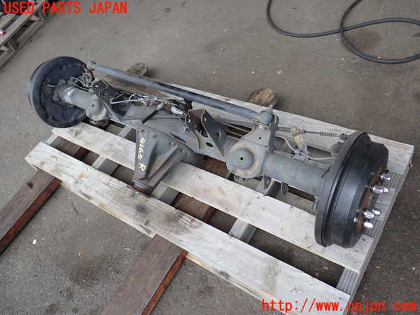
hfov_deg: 60.0
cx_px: 210
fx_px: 364
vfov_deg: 46.8
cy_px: 158
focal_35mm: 30
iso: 100
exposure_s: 1/125
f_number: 2.3
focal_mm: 5.4
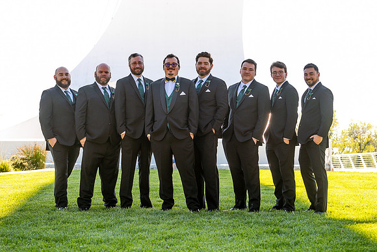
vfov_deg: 13.8
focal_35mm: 100
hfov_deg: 20.5
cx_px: 209
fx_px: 1043
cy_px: 116
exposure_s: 1/400
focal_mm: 80
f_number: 5.6
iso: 400
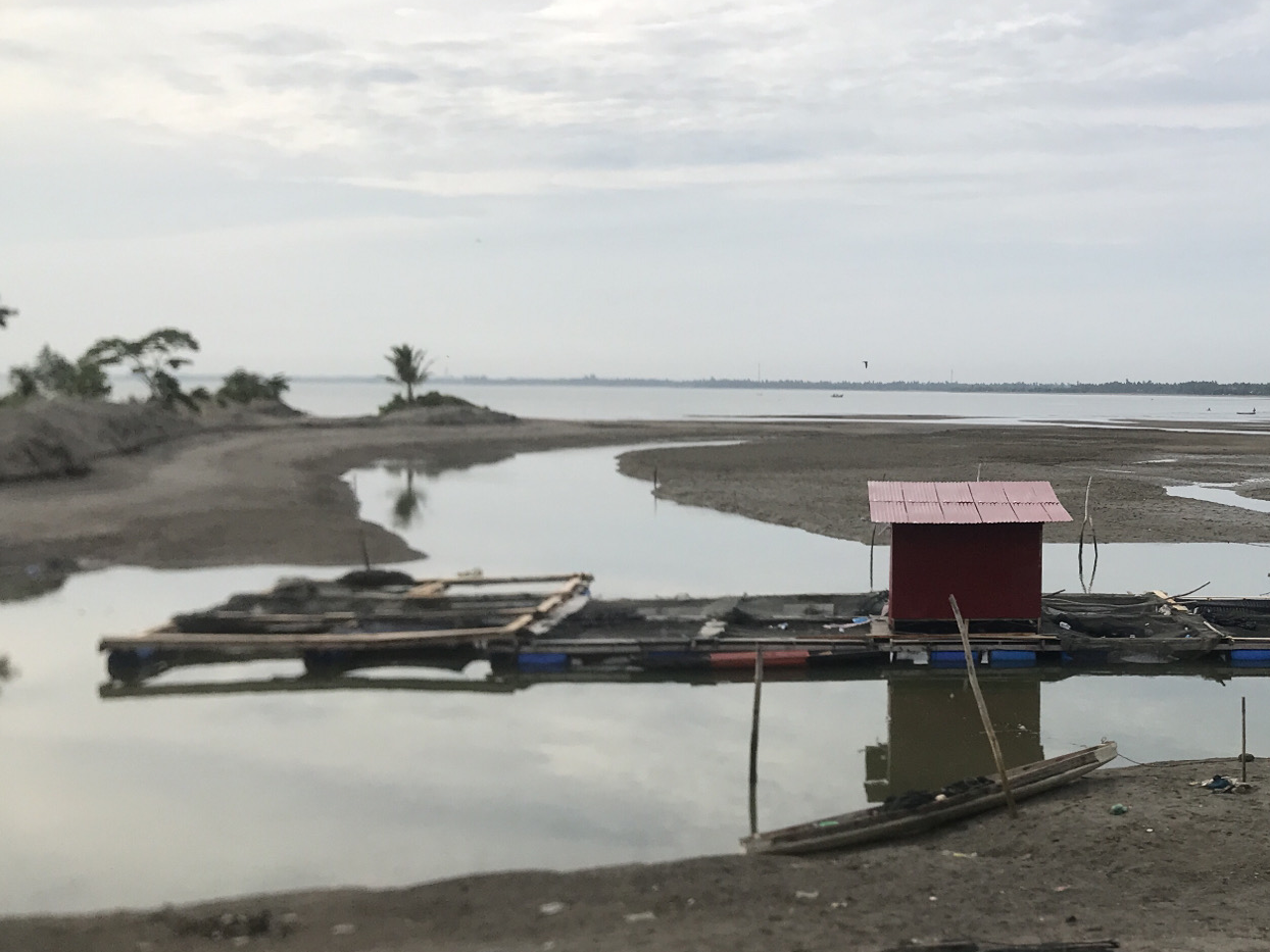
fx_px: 1651
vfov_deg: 32.2
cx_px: 996
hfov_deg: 40.5
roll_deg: -0.6
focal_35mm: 45
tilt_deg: -2.8
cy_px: 492
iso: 20
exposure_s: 1/2519
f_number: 1.8
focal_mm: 3.99
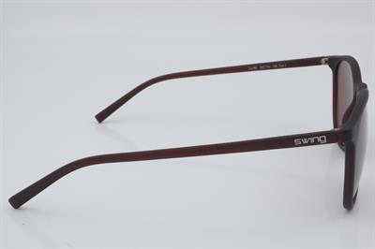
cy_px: 124
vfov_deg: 20.1
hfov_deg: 29.9
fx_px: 703
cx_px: 188
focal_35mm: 68
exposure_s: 1/4
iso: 100
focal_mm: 45
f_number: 32
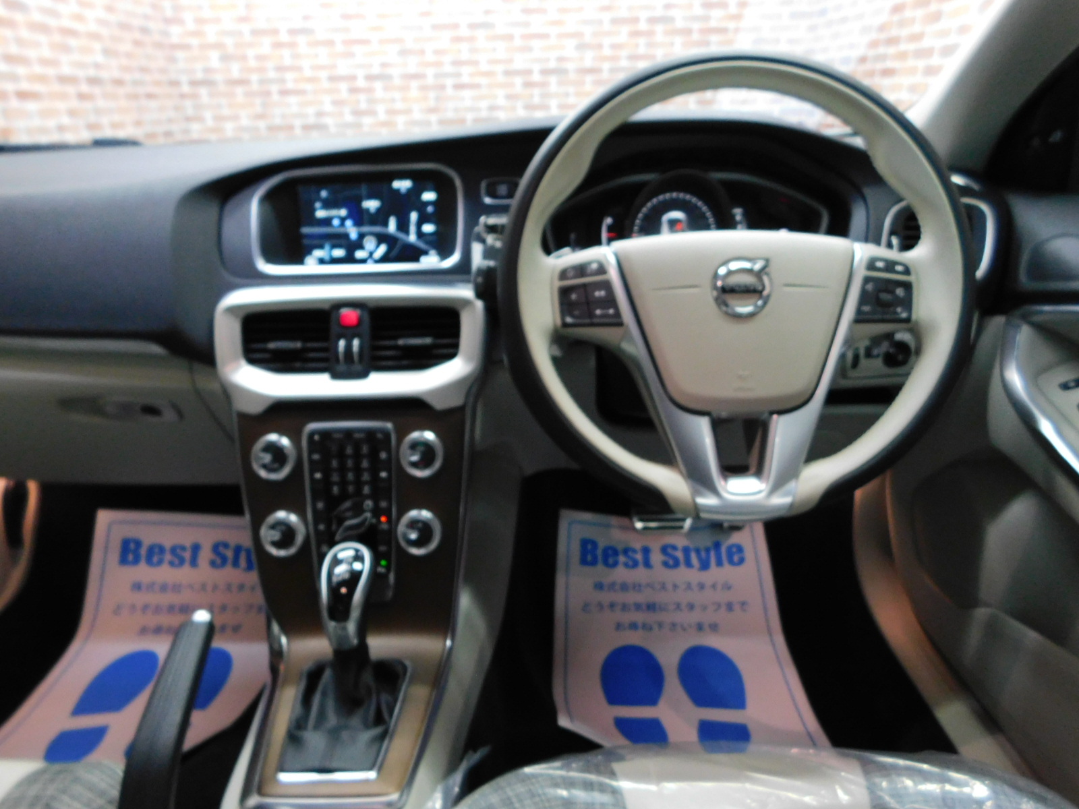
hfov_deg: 73.9
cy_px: 404
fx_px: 717
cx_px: 540
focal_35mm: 23
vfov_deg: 58.9
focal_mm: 4
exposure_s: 1/20
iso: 400
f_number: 3
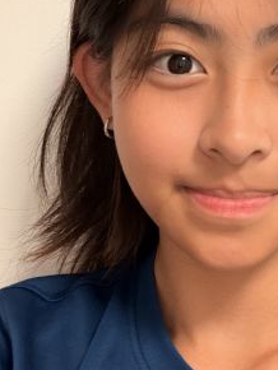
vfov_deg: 30.8
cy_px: 111
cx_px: 244
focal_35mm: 62
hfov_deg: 23.1
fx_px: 663
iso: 250
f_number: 1.9
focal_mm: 2.71
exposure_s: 1/50
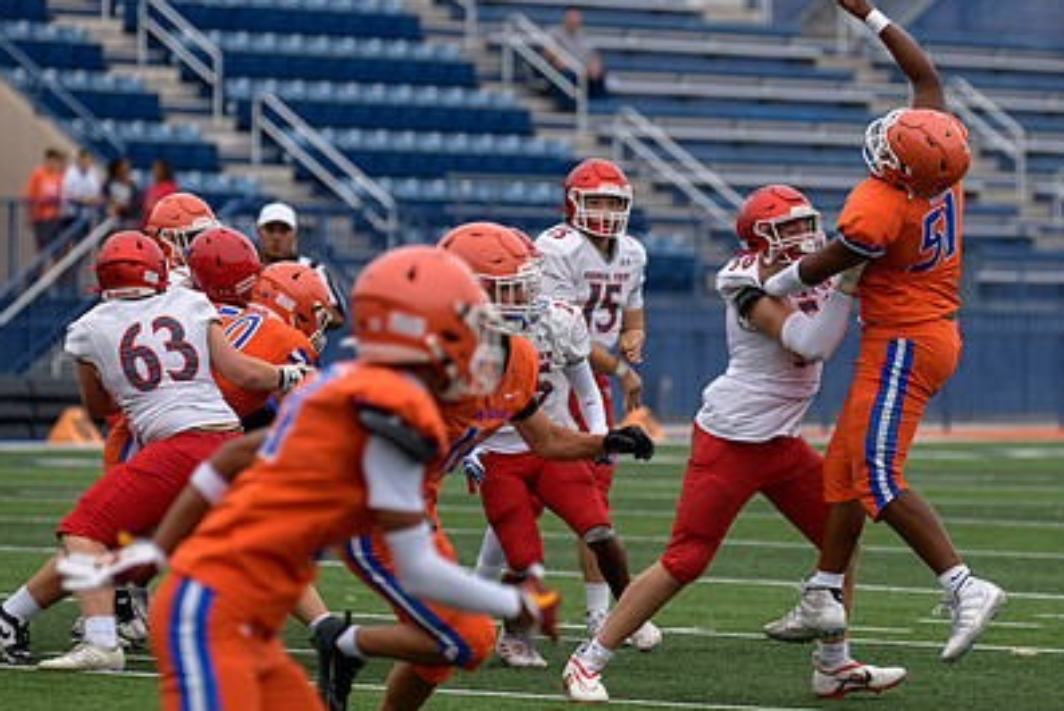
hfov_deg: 7.2
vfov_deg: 4.8
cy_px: 441
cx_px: 678
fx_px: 8426
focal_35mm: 285
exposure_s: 1/1000
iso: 320
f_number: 3.5
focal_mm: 195
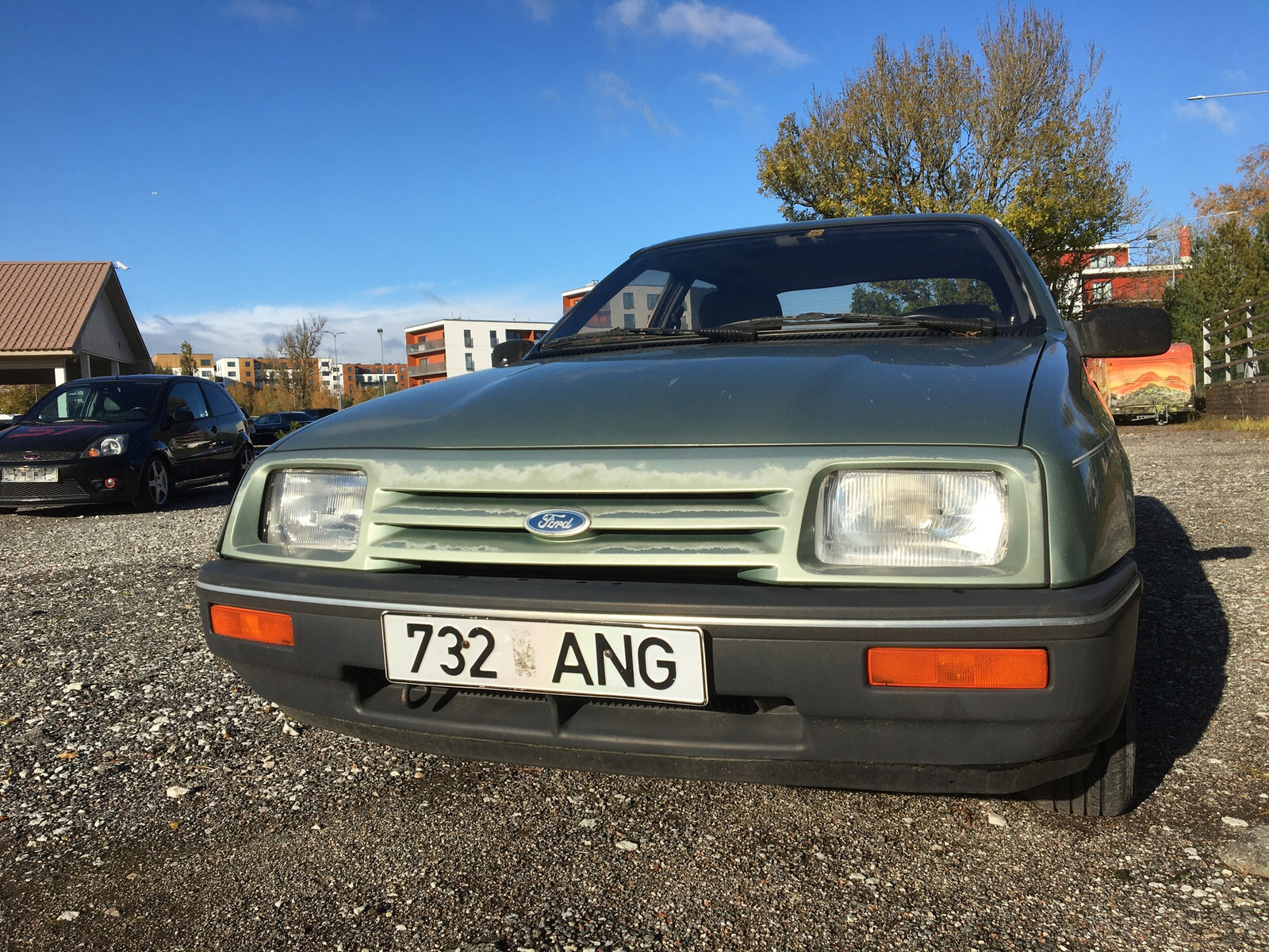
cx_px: 634
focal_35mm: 29
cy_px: 476
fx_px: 1063
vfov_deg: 48.2
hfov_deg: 61.7
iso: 25
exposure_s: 1/1876
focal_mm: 4.15
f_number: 2.2
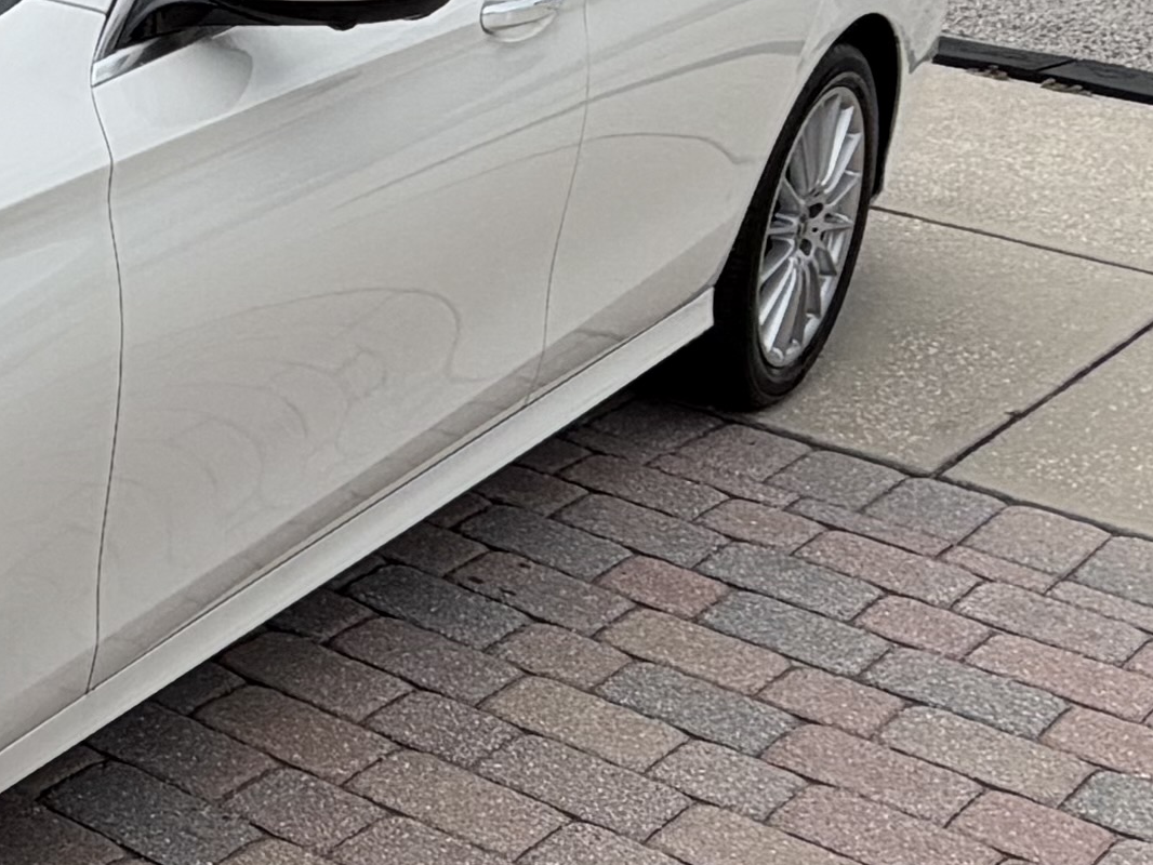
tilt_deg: -15.3
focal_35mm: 75
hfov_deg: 24.0
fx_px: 2499
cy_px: 341
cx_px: -176
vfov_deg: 19.6
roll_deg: -2.9
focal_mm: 2.22
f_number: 2.2
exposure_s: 1/888
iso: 20
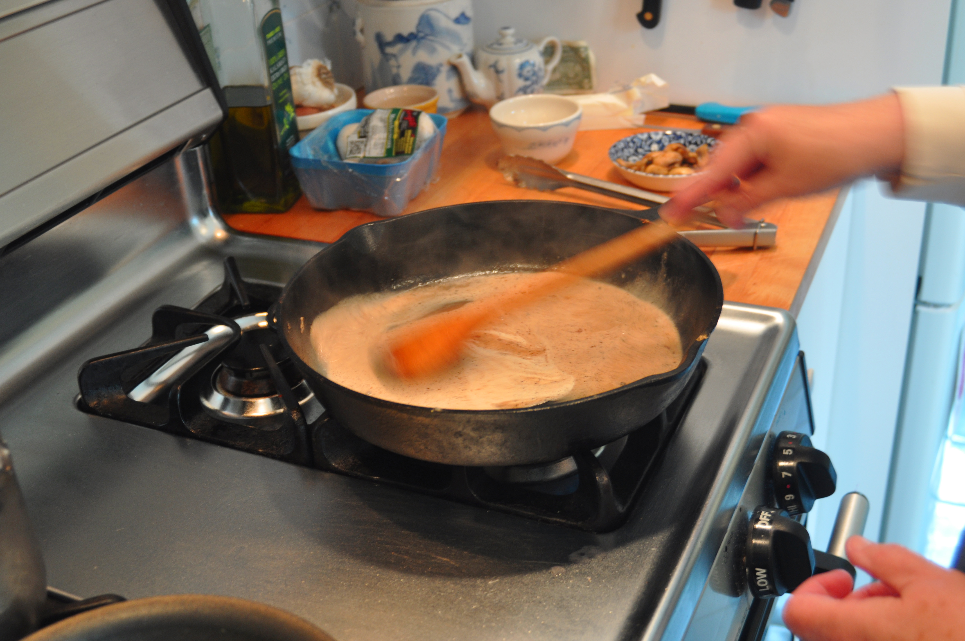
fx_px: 1124
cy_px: 320
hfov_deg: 46.4
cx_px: 482
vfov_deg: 31.8
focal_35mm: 42
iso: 400
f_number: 3.5
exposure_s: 1/15
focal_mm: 28
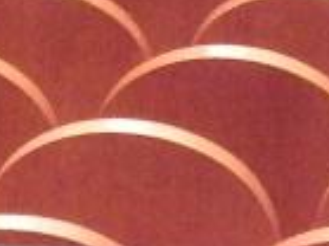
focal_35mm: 1114
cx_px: 431
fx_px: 10579
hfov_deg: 1.8
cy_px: 229
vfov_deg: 1.3
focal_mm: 27.8
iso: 1600
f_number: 5.2
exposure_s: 1/6
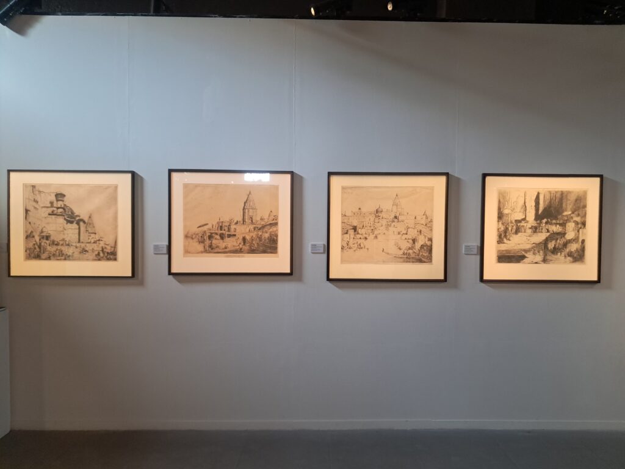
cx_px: 312
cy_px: 234
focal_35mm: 27
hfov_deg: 65.3
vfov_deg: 51.4
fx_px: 487
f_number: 1.8
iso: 500
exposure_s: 1/50
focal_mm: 4
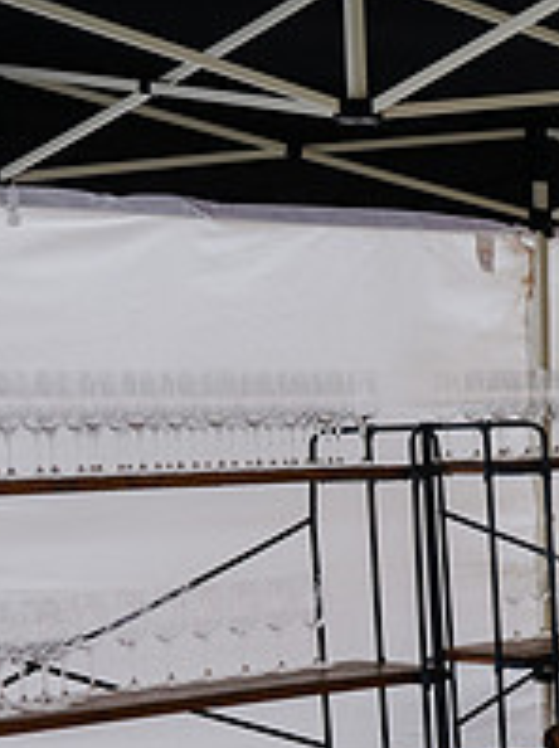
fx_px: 2093
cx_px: 1000
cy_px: 621
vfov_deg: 20.0
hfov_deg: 13.6
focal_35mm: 97
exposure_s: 1/250
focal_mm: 32.5
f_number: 5.6
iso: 1400
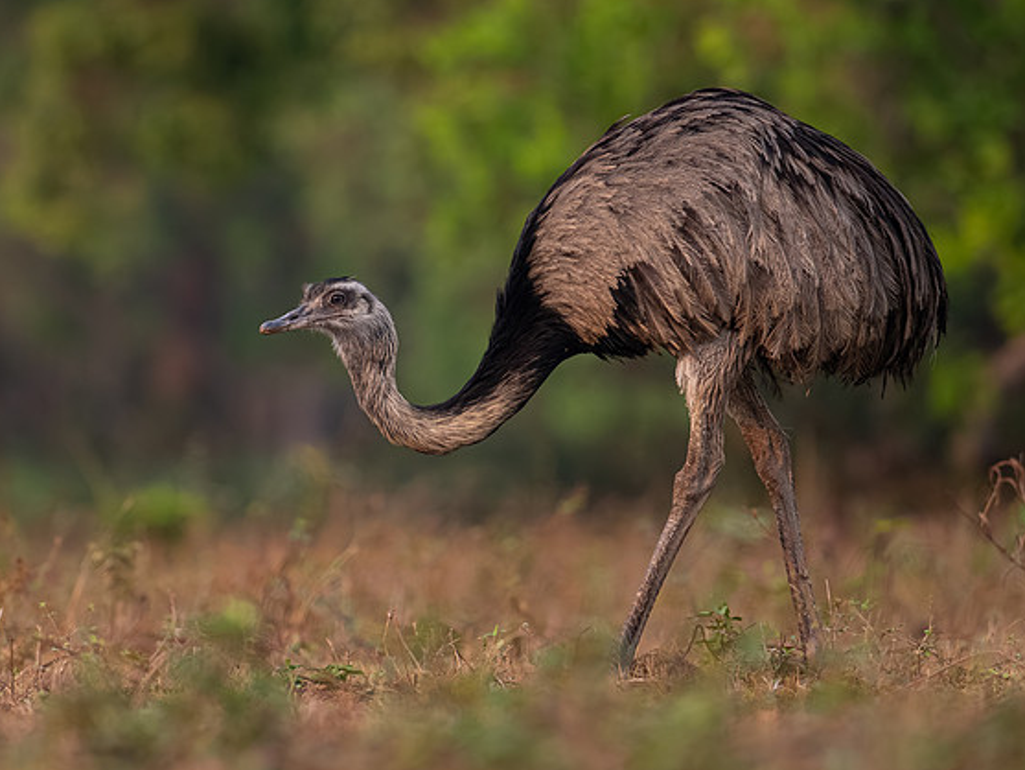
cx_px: 357
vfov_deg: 1.6
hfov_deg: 2.2
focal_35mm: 921
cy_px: 325
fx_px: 27277
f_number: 6.3
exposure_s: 1/2000
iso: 1400
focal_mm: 560
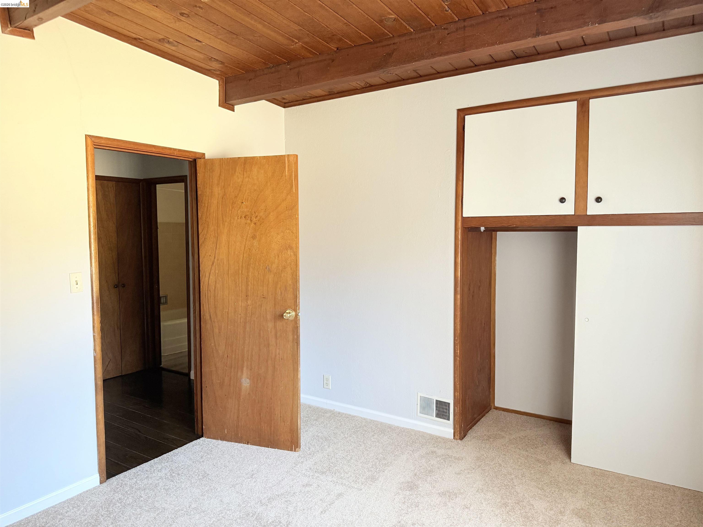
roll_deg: +0.4
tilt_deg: -3.1
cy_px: 264
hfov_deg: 71.6
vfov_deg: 56.8
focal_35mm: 24
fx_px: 487
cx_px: 352
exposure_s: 1/84
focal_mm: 6.76
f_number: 1.78
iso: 200
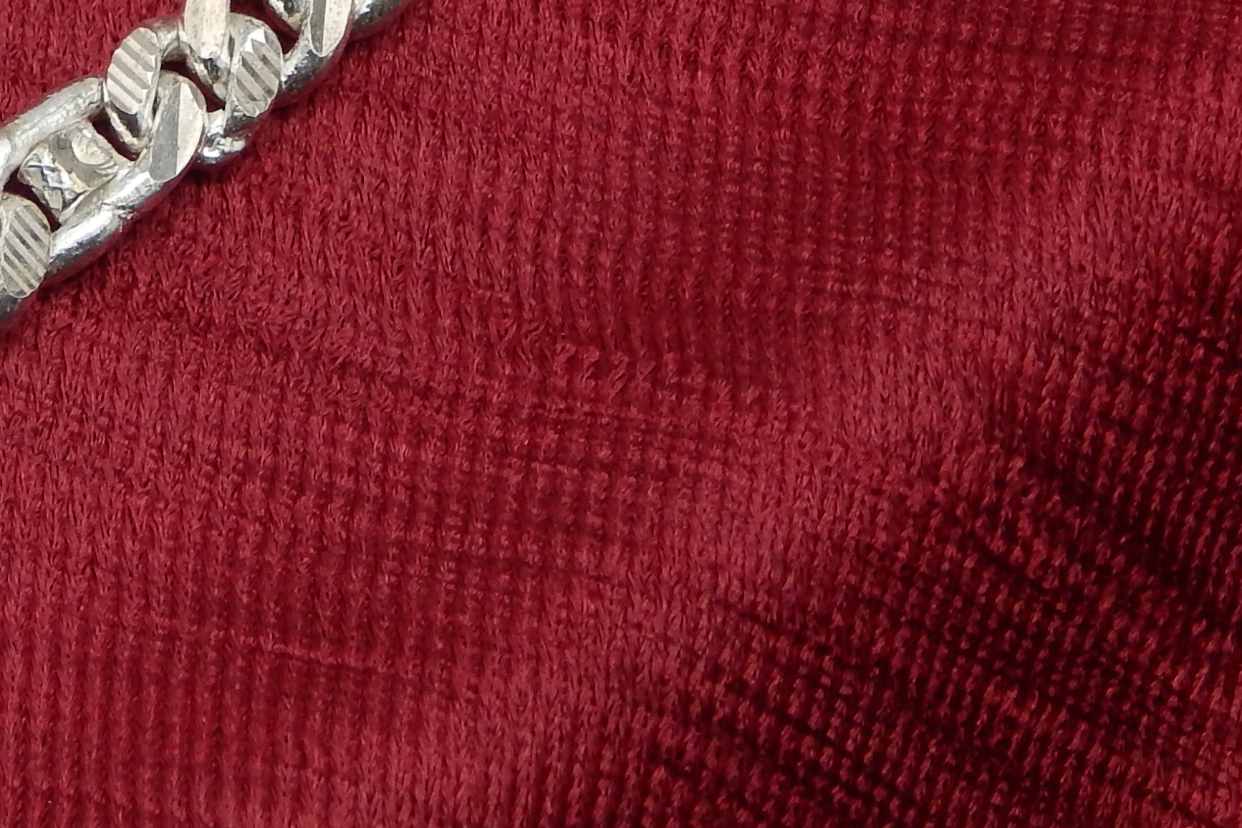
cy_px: 256
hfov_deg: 6.5
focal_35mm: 315
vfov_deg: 4.4
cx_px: -100
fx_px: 10867
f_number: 4.6
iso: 125
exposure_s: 1/100
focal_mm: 20.5
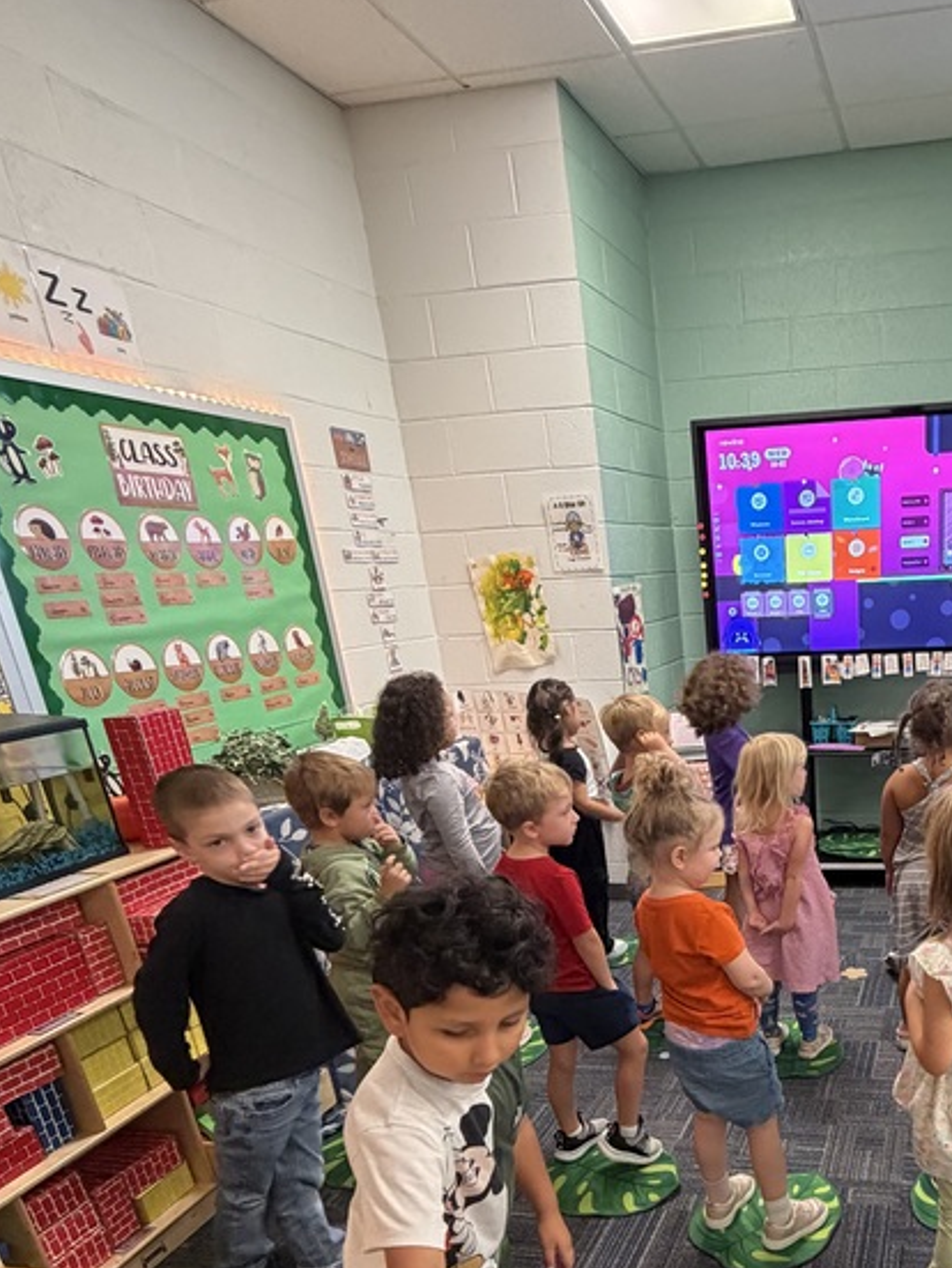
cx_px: 798
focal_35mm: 26
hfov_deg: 49.2
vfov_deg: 63.5
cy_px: 944
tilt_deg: -20.9
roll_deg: +1.2
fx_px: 952
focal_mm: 2.22
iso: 400
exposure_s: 1/60
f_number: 2.2
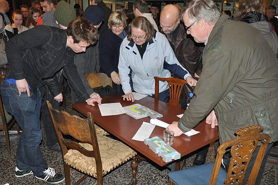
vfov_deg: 39.9
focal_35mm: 33
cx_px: 139
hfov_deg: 57.3
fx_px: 255
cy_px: 92
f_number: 3.5
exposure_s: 1/60
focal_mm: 22
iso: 800
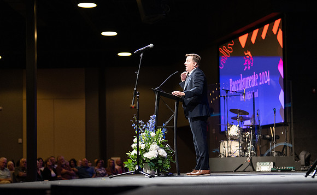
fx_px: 787
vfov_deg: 14.1
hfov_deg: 22.7
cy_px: 110
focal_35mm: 92
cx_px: 183
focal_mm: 50
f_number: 1.2
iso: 800
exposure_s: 1/320
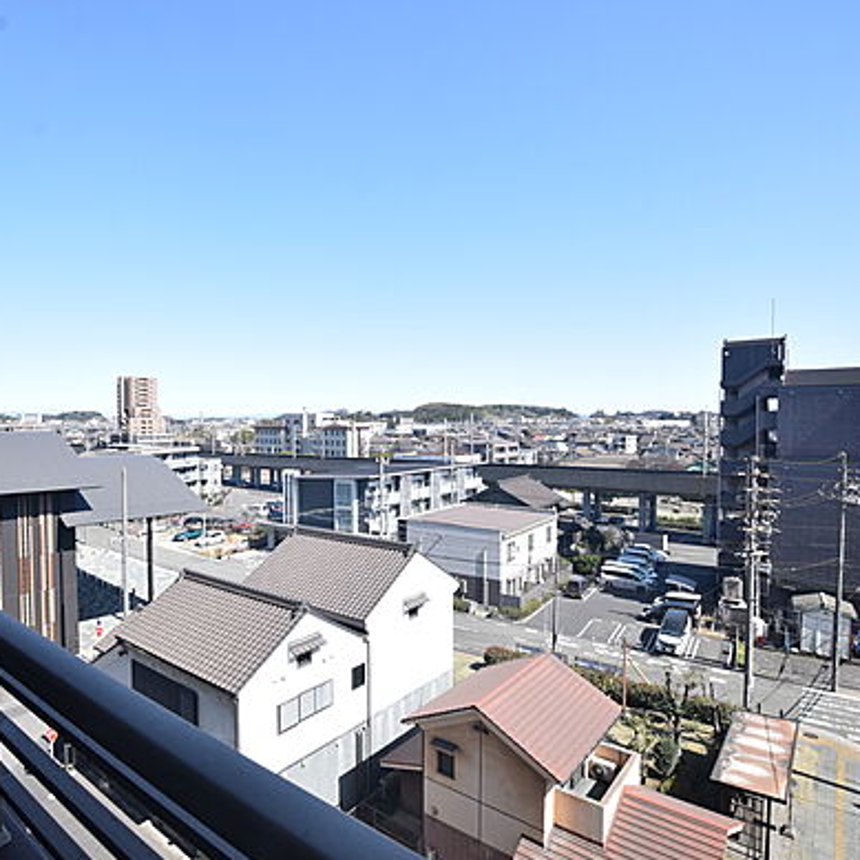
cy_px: 441
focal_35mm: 22
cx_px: 367
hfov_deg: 70.1
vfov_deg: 70.5
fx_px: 609
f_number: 10
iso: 800
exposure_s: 1/400
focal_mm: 11
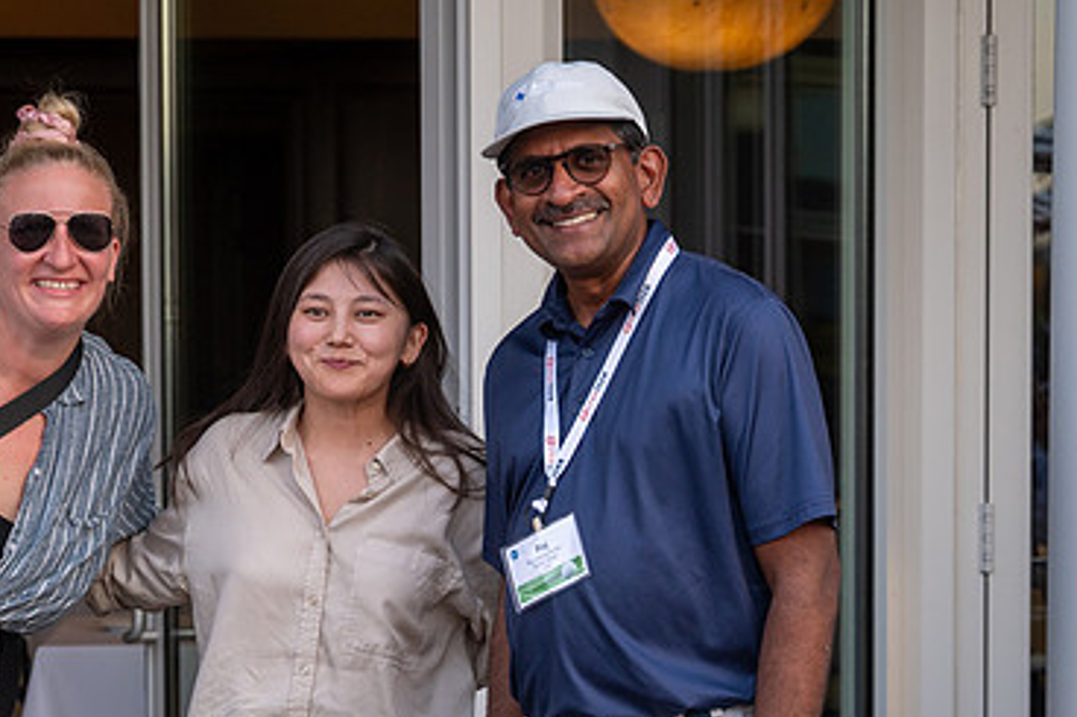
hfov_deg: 18.6
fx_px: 3289
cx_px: 456
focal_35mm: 110
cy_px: 669
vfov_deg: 12.3
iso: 500
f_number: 4
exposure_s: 1/500
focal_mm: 58
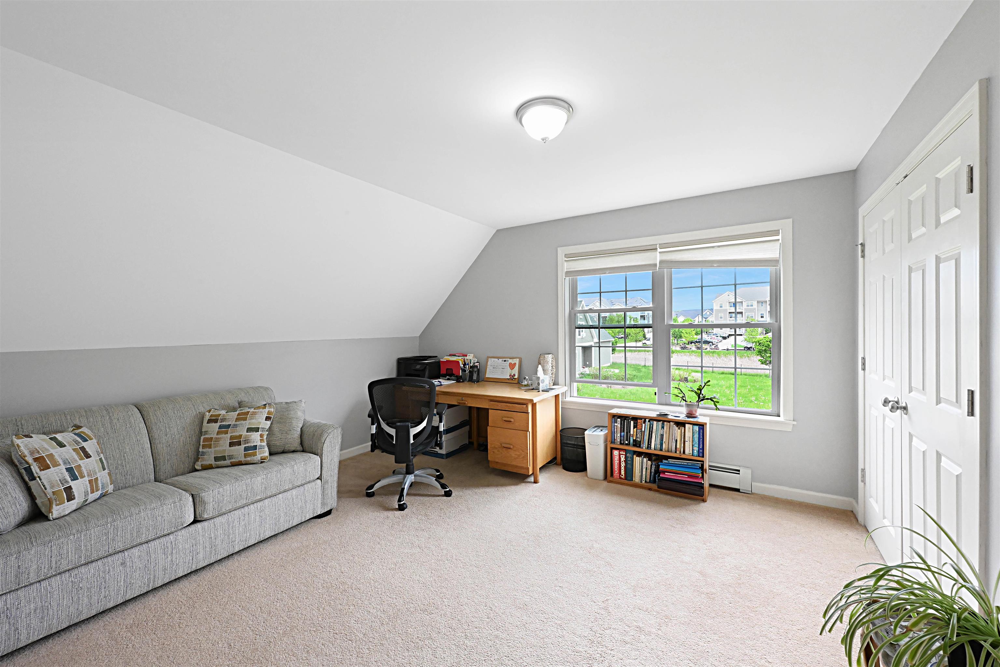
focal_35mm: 14
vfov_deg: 81.2
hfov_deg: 104.3
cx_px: 500
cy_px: 334
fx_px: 389
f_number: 14
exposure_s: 1/13
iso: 4000
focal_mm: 14
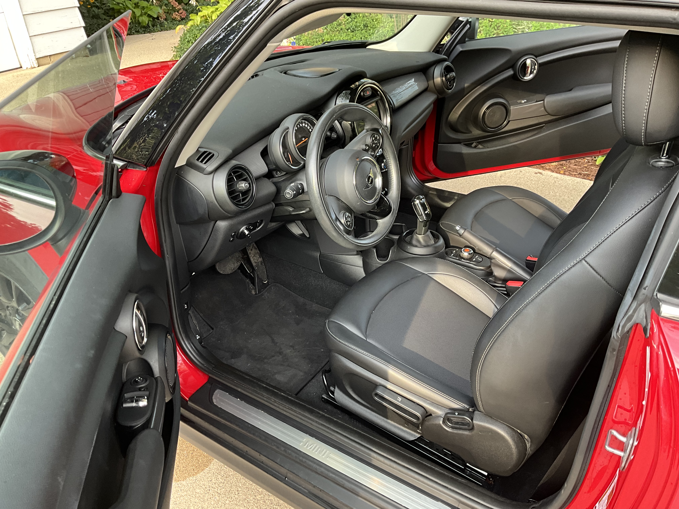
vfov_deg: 48.2
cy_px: 254
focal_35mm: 29
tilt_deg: -29.6
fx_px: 569
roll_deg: +4.0
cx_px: 340
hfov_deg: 61.7
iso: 64
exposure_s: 1/97
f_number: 1.8
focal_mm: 3
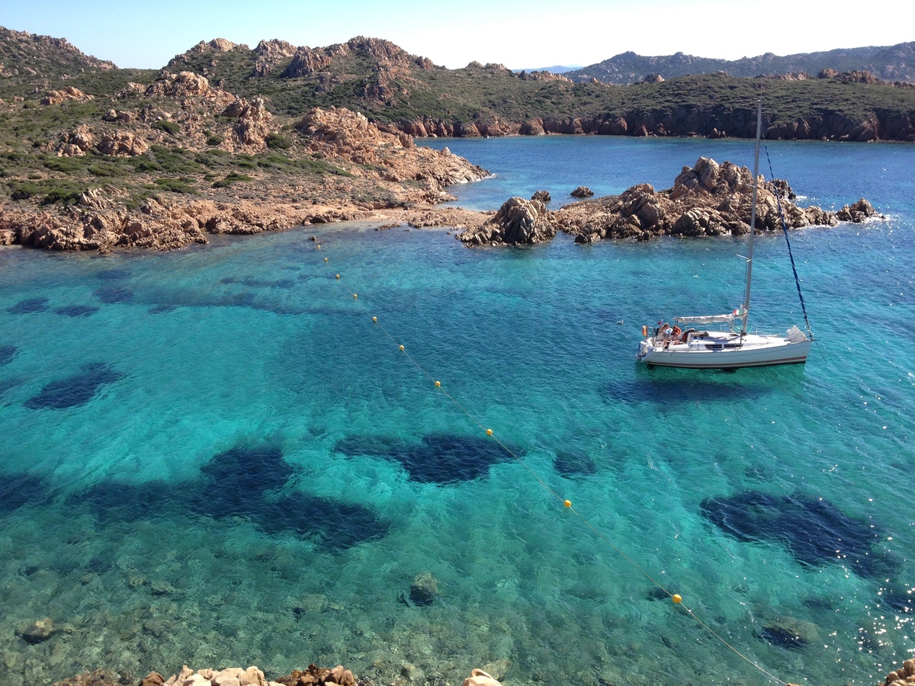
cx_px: 458
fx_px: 925
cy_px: 343
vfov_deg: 40.7
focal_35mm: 35
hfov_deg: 52.6
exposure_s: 1/1004
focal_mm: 4.28
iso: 64
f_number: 2.4
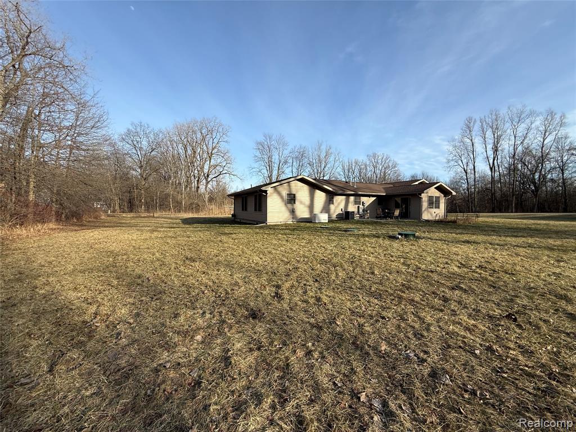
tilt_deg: -0.5
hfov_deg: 102.1
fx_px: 233
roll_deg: -0.1
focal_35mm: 14
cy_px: 216
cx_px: 288
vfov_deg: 85.7
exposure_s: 1/1368
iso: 50
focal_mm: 2.22
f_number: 2.2
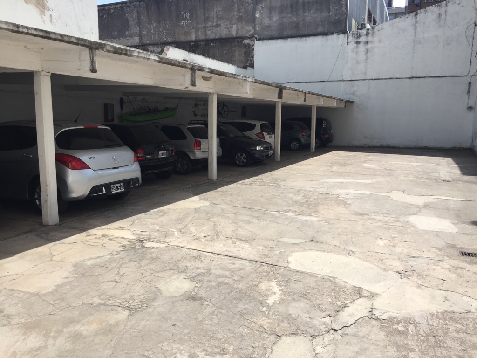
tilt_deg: -8.3
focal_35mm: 29
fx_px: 400
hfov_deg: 61.7
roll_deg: -1.2
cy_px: 179
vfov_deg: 48.2
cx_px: 238
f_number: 2.2
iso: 32
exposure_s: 1/1980
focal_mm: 4.15
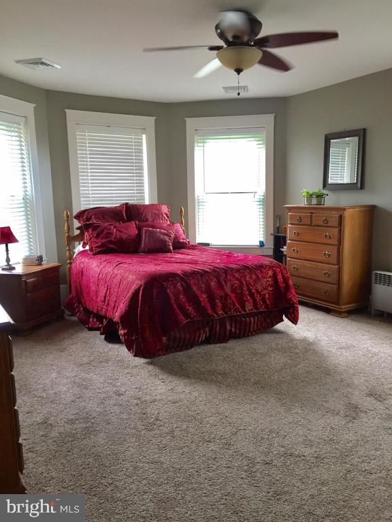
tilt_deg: -7.7
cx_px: 196
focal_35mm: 29
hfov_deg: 48.2
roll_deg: +0.7
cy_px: 261
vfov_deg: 61.7
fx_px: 438
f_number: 2.2
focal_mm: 4.15
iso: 80
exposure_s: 1/30
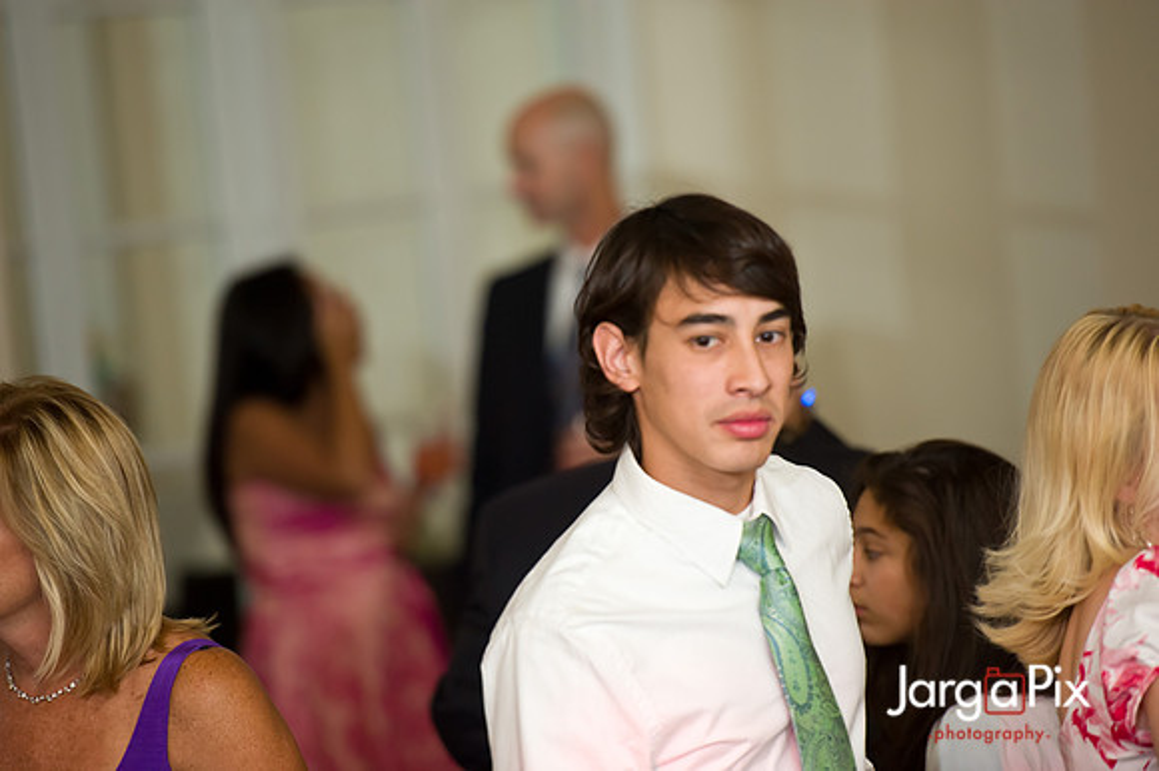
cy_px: 386
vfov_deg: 6.9
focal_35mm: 200
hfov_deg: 10.3
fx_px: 6435
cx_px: 580
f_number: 3.2
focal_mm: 200
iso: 1600
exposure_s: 1/125
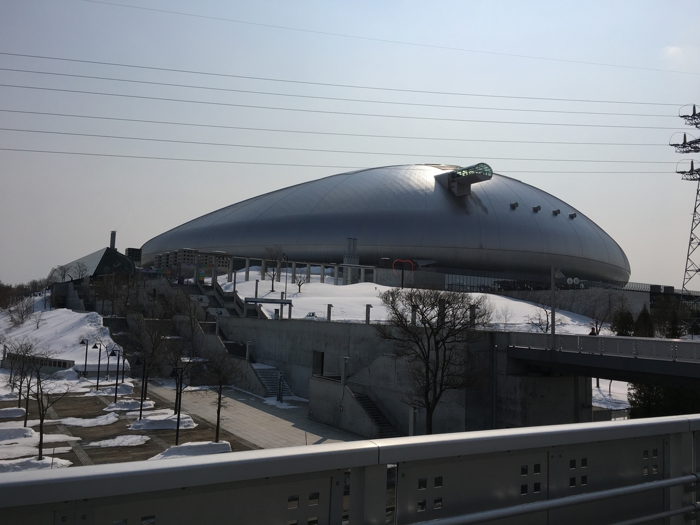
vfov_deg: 48.2
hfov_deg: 61.7
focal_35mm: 29
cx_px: 350
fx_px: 586
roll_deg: -2.2
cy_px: 262
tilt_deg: +6.2
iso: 25
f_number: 2.2
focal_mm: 4.15
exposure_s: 1/6410
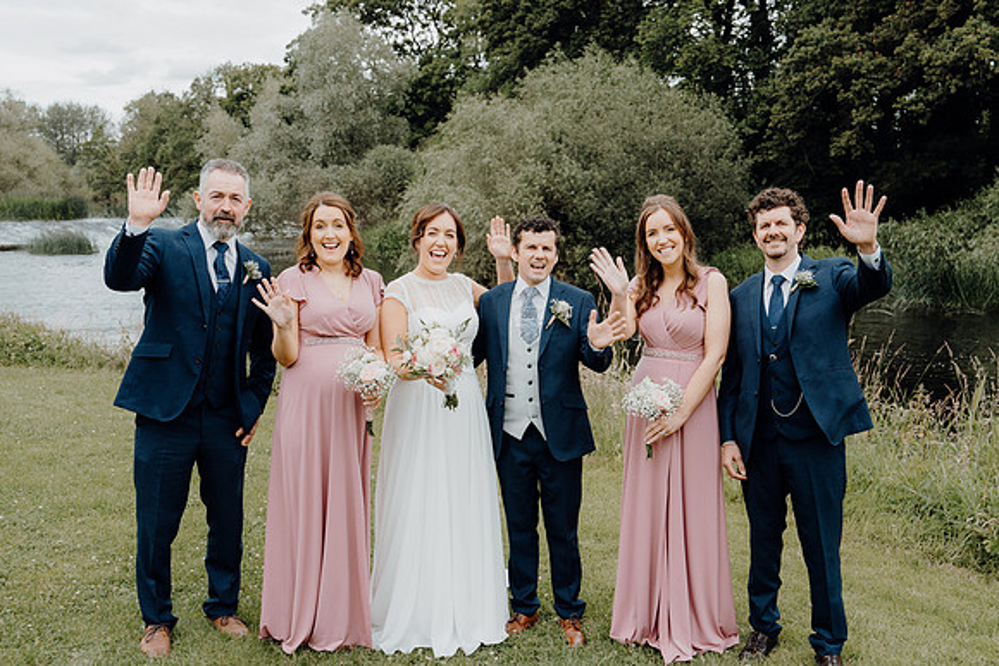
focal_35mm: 41
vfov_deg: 32.6
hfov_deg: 47.4
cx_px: 500
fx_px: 1138
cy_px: 333
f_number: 5
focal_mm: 41
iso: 125
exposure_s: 1/200
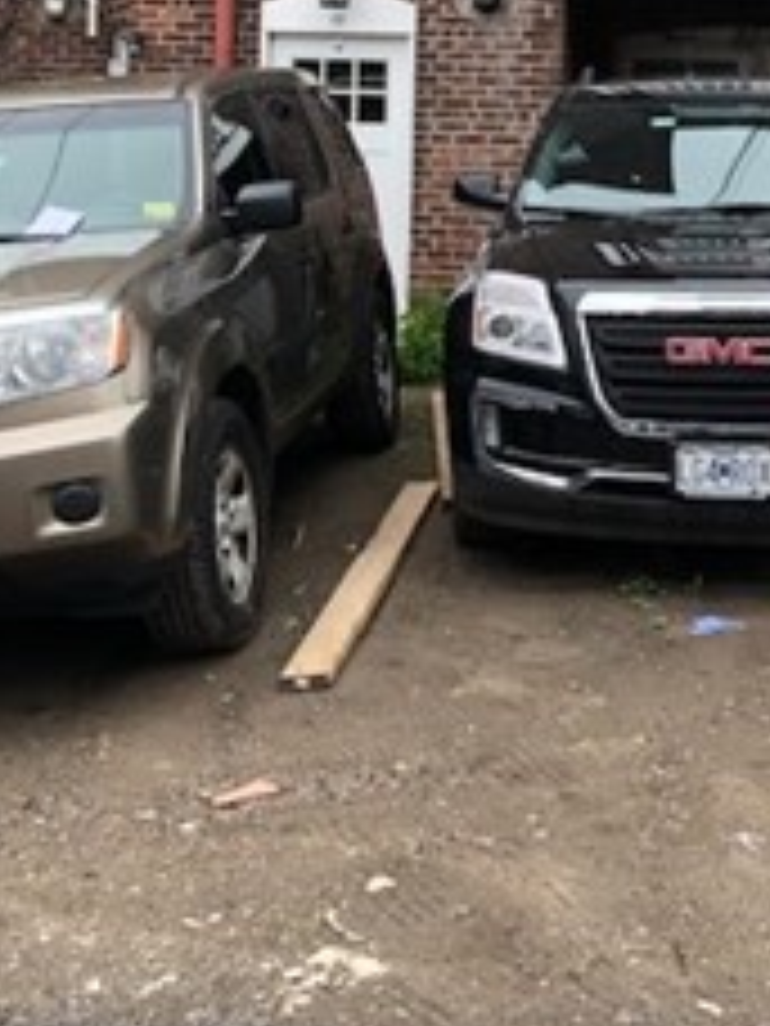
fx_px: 1750
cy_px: 202
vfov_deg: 31.8
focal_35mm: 59
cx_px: 360
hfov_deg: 24.8
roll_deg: -2.2
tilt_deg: -3.7
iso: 20
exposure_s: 1/120
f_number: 1.8
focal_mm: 3.99
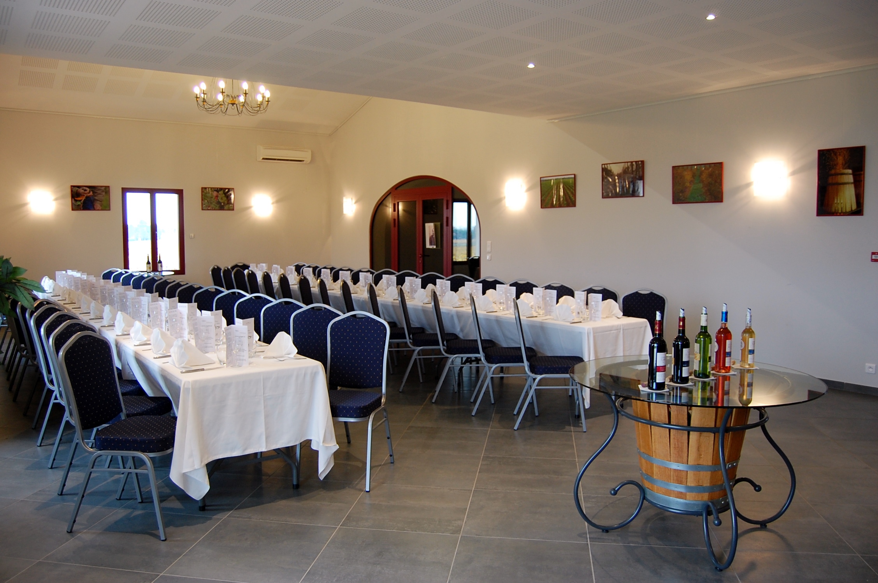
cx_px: 439
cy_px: 292
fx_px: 657
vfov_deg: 47.8
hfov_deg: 67.5
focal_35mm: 27
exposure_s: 1/30
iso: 400
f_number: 3.5
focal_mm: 18
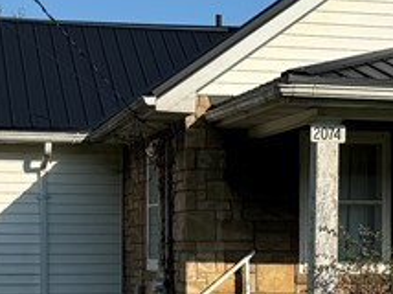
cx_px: 312
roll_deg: -0.2
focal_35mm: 115
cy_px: 237
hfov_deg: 17.0
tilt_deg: -0.7
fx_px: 1304
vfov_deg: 12.8
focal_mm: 6.76
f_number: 1.78
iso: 80
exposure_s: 1/4608
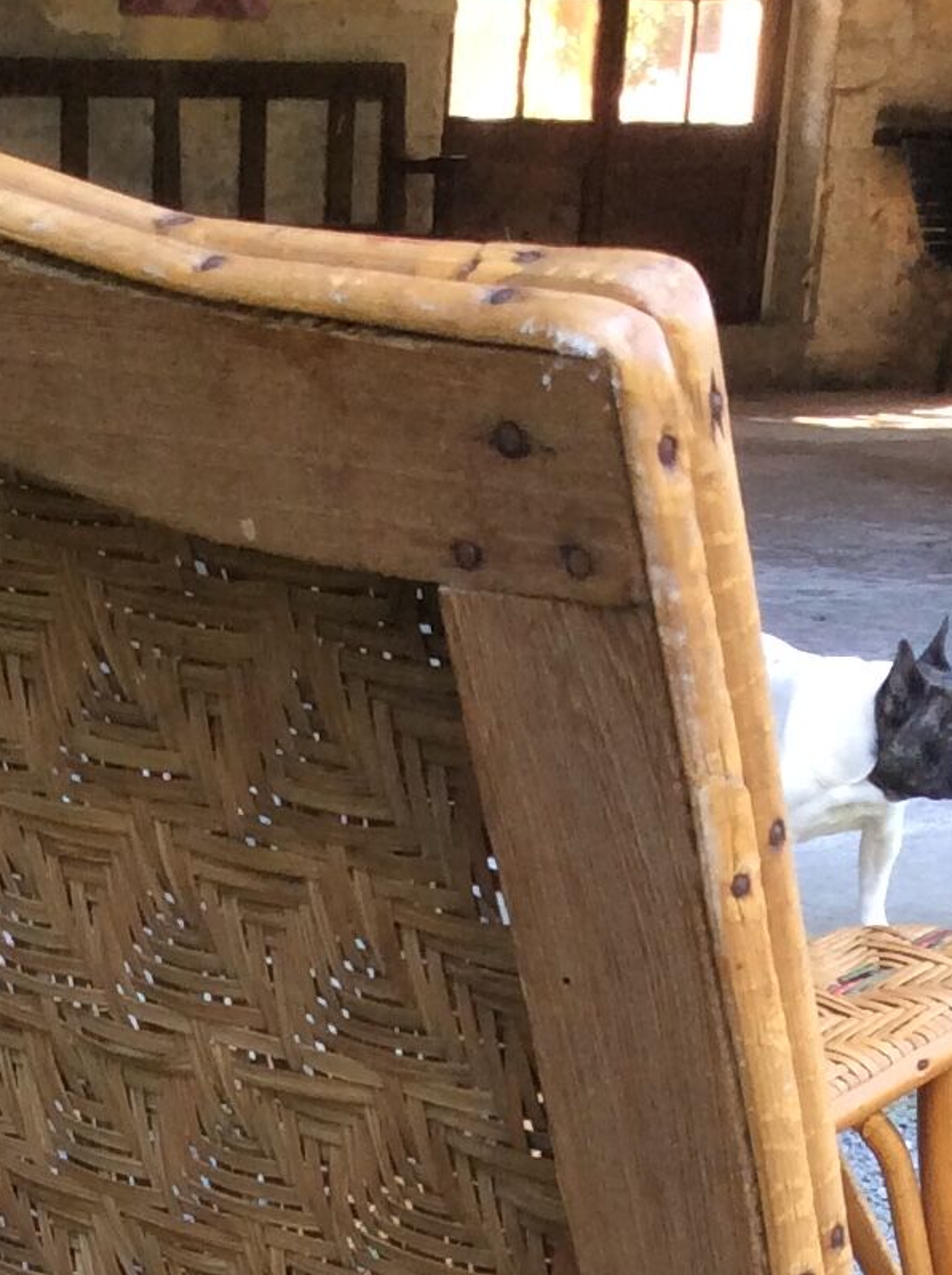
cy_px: 2055
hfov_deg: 14.0
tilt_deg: -28.2
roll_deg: -1.4
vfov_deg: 16.7
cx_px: 56
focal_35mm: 104
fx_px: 3824
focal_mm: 3.3
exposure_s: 1/50
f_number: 2.4
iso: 40
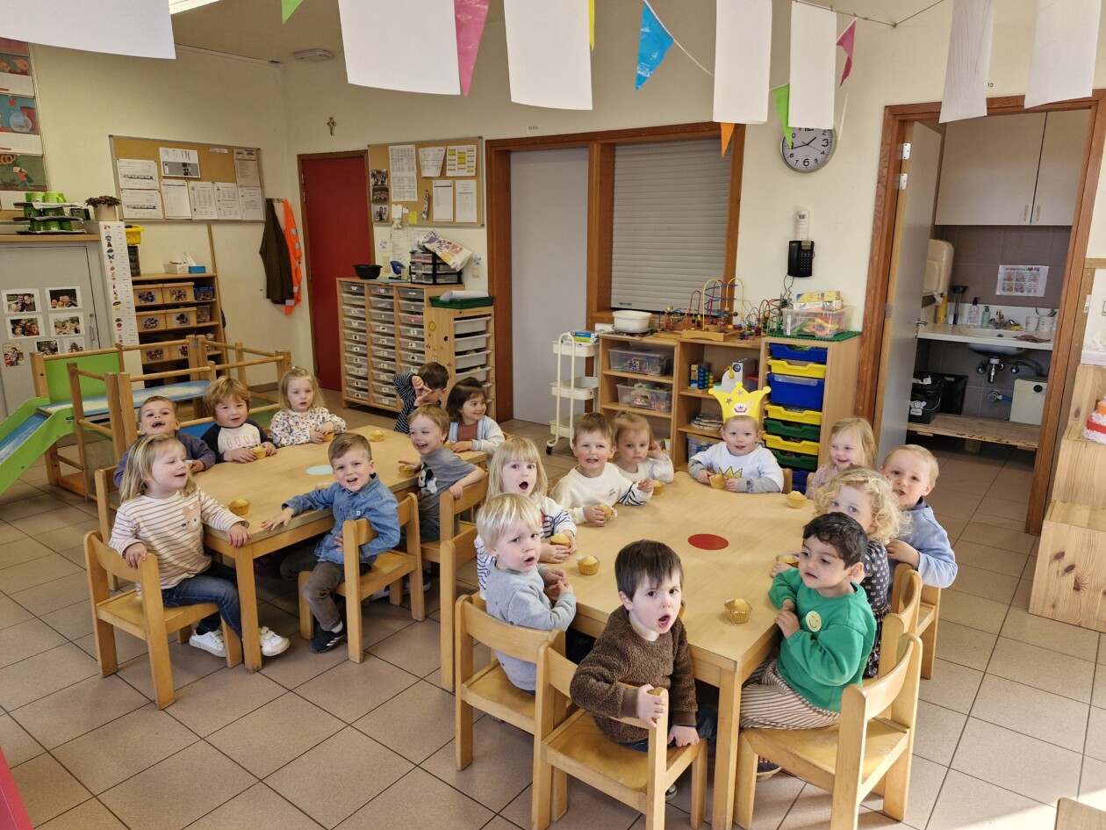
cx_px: 553
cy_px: 415
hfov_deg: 73.9
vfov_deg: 58.9
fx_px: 735
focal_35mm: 23
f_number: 1.8
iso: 64
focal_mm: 5.54
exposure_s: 1/100
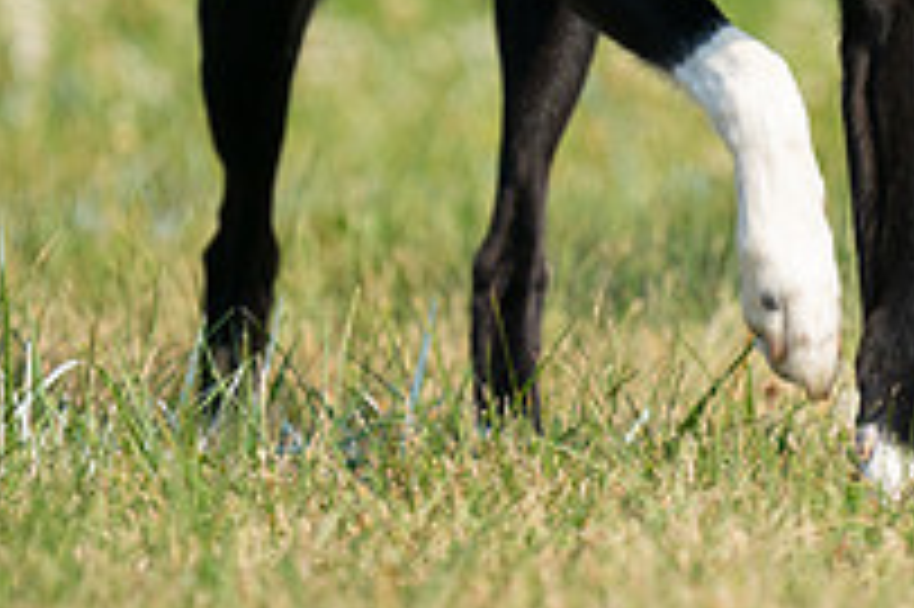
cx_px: 779
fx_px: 36758
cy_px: -200
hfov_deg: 1.4
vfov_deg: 0.9
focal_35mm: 1449
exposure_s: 1/4000
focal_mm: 506
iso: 1250
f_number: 6.3
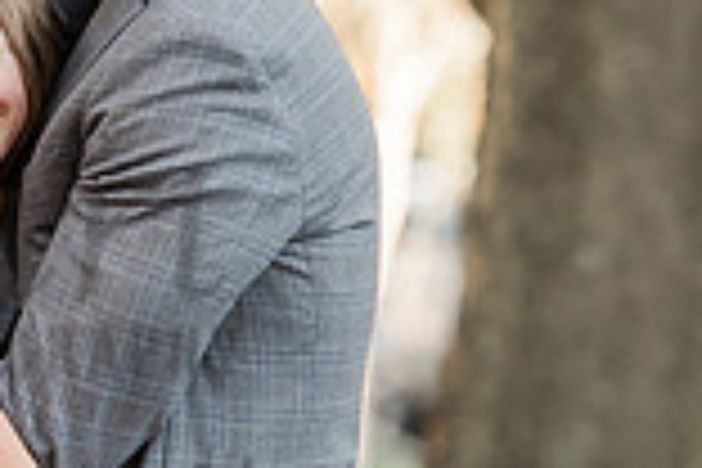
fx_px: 10861
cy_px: 250
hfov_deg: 3.7
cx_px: -261
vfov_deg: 2.5
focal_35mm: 557
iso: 400
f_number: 3.5
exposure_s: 1/160
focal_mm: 150
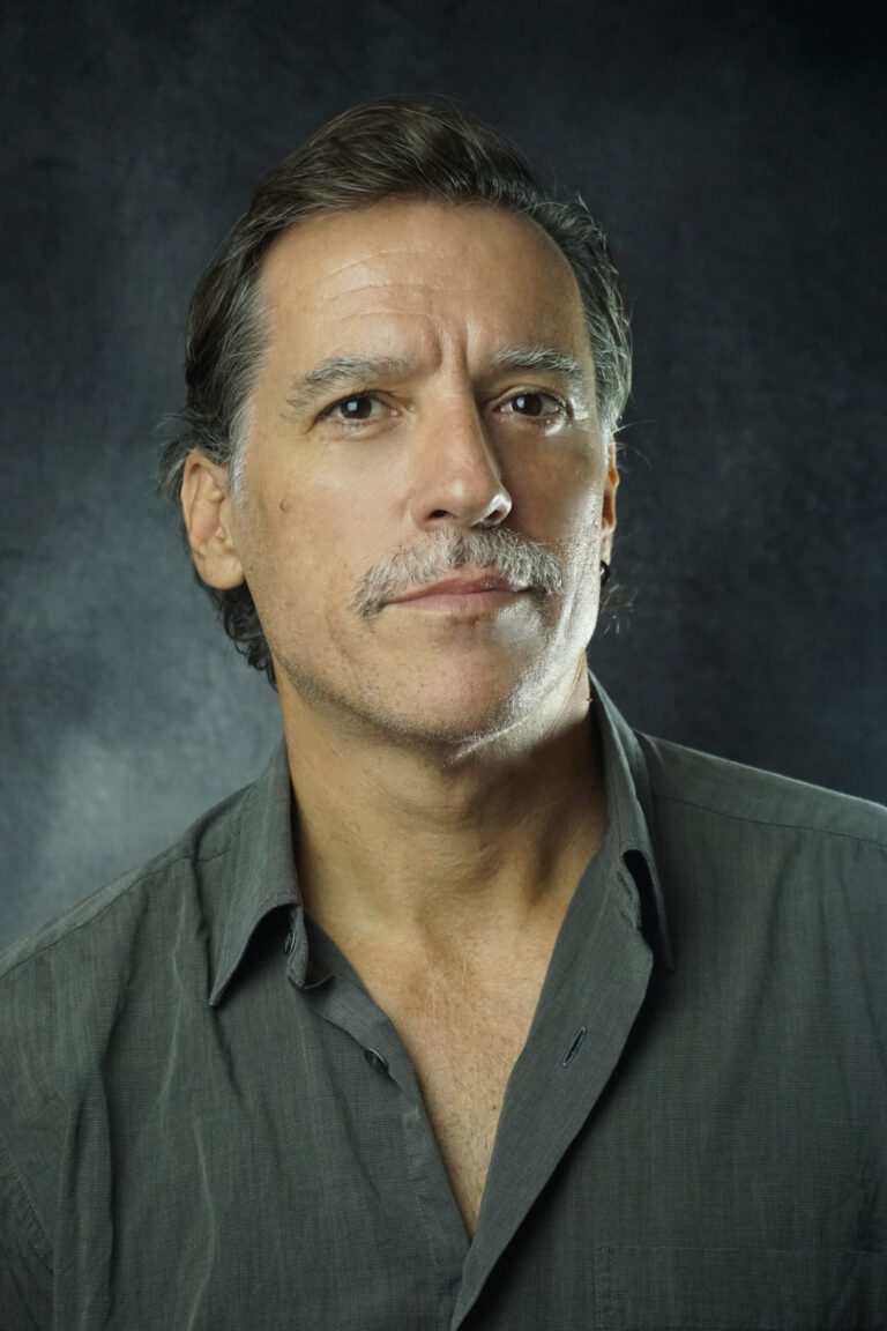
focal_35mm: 70
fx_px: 2605
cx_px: 444
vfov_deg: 28.6
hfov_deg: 19.3
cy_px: 666
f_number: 5.6
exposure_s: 1/125
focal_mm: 47
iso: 2000
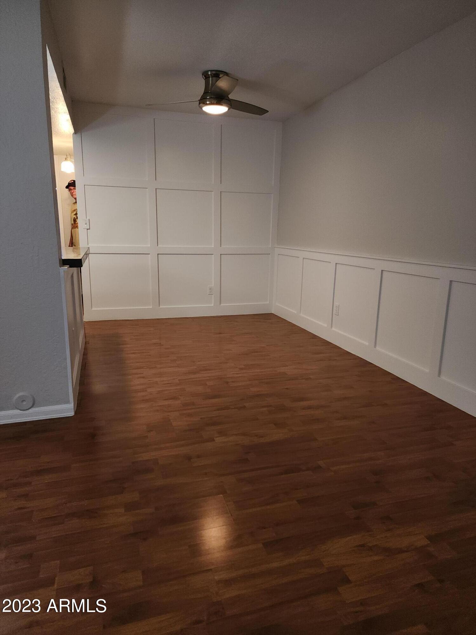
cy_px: 318
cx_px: 238
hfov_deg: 58.9
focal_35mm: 23
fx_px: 422
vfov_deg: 73.9
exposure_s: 1/30
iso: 100
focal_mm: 6.4
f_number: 1.8
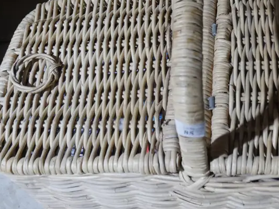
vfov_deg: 23.4
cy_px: 53
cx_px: 206
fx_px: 499
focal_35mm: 62
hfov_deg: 30.7
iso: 800
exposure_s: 1/60
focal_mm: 16
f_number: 3.6
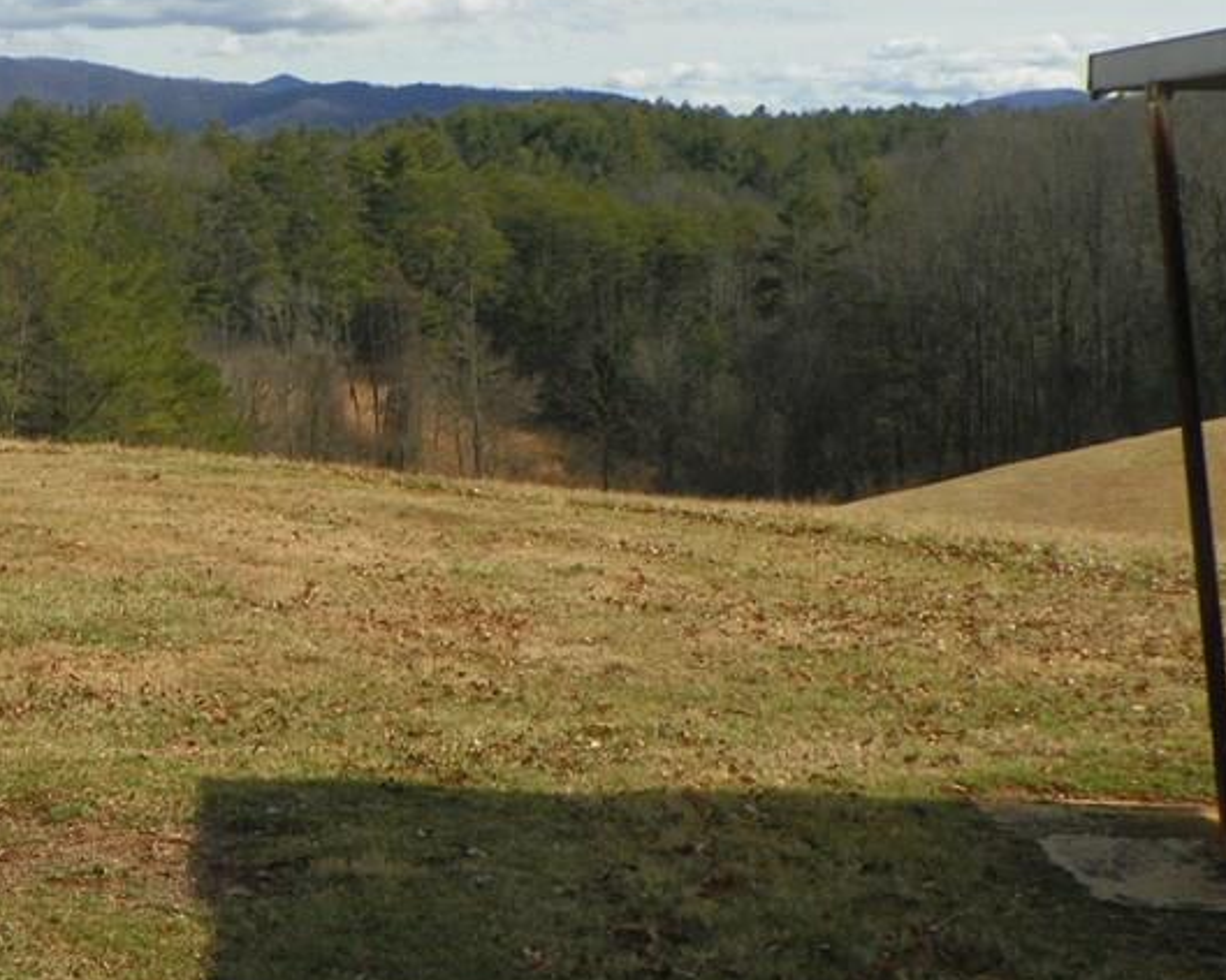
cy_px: 378
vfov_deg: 22.4
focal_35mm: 68
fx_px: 2467
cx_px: 51
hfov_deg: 26.7
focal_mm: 6.4
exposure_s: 1/500
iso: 64
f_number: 5.6
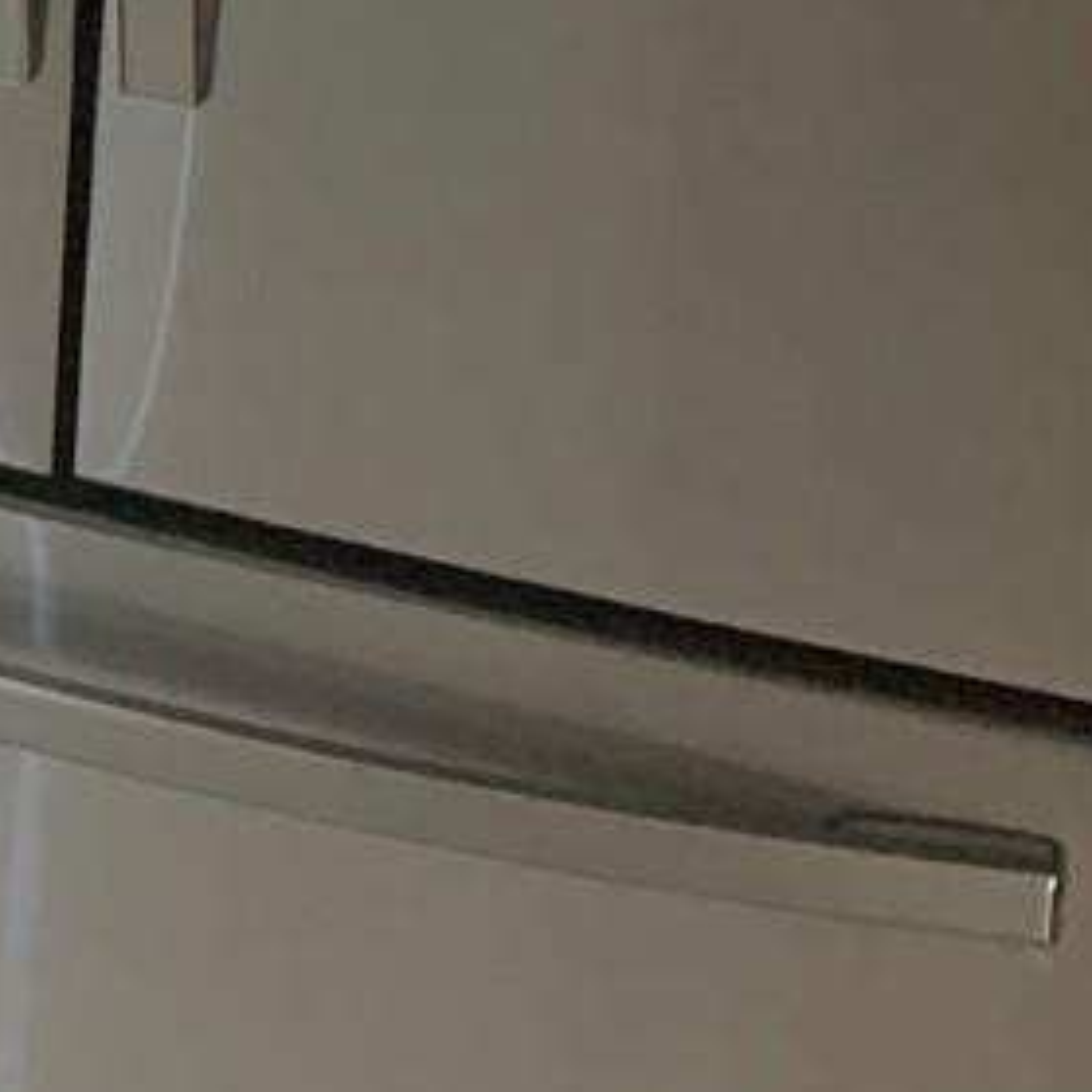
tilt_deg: -11.2
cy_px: -638
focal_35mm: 132
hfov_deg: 10.6
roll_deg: +1.0
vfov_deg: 12.5
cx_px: -1828
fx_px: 4711
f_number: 1.8
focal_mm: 4.25
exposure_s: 1/60
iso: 320
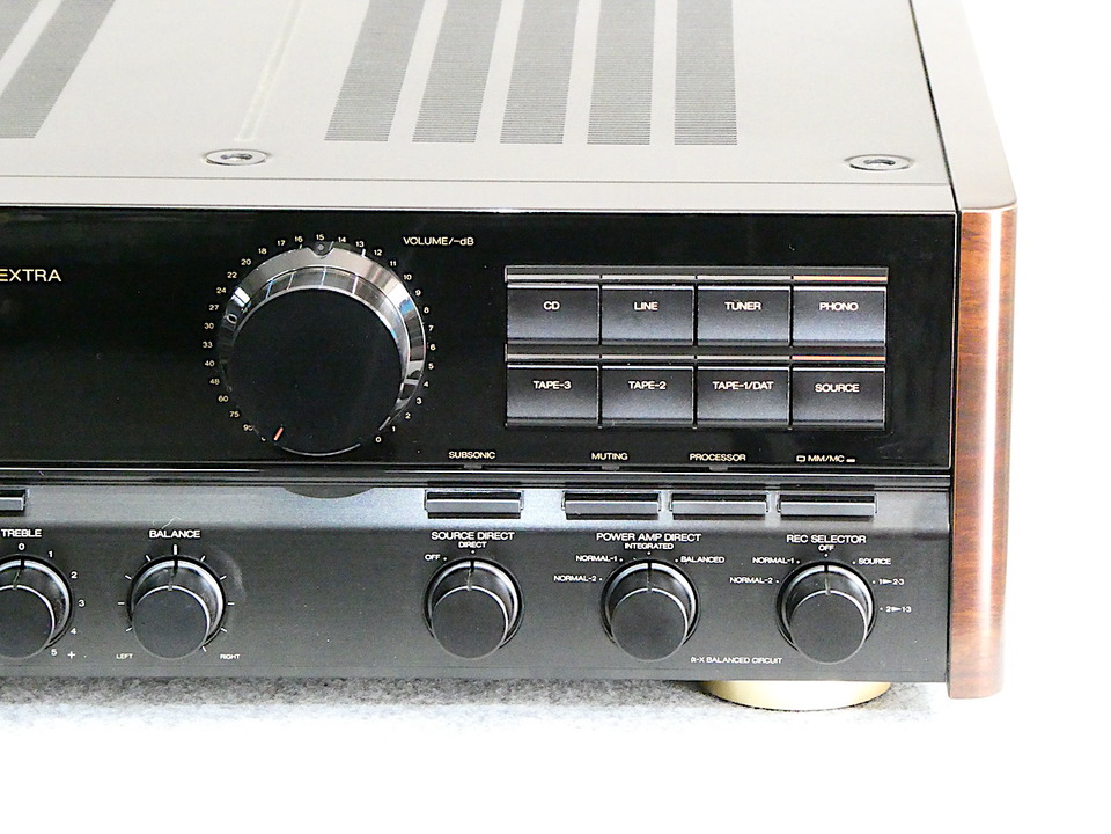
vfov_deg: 9.8
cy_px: 417
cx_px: 556
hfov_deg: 13.1
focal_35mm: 151
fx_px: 4846
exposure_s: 1/13
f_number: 5.6
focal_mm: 27.1
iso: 1600
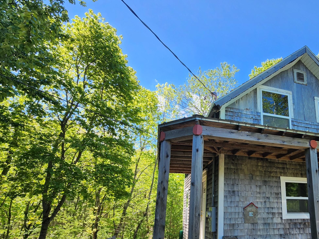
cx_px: 237
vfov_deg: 63.5
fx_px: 184
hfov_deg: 76.1
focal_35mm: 20
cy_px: 168
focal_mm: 2.2
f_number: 2.2
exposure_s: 1/562
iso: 50
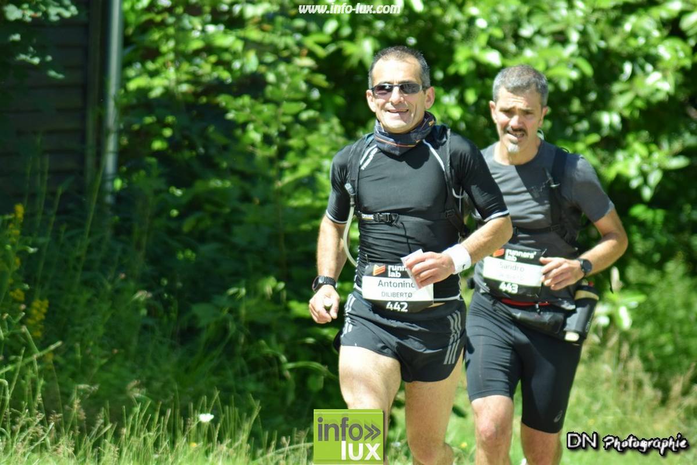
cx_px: 348
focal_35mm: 345
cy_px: 232
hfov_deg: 6.0
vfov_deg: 4.0
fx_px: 6679
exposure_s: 1/1000
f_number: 5
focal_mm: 230
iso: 500
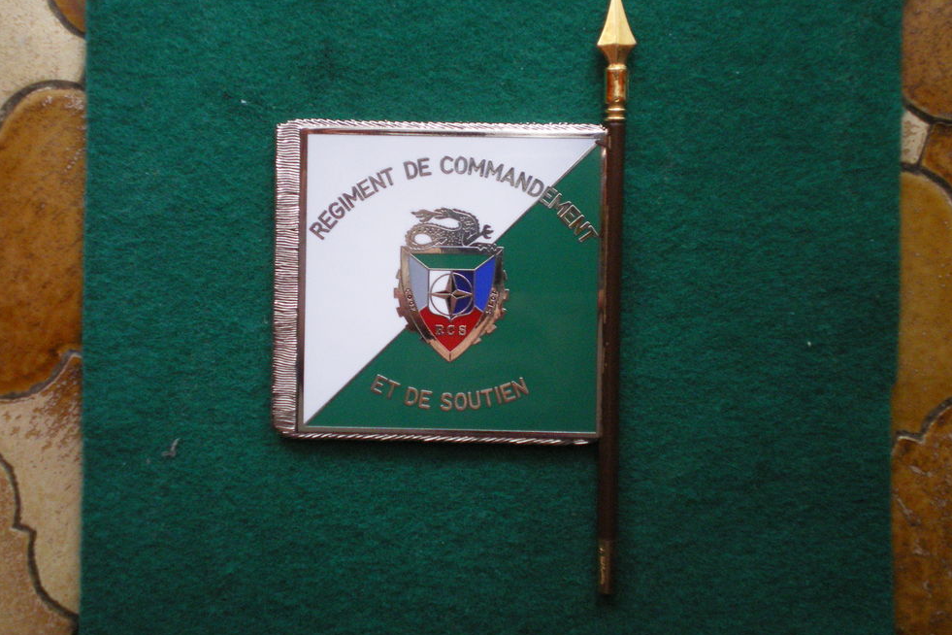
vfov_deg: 25.5
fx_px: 1401
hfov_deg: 37.5
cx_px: 468
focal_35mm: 53
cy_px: 283
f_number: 3.7
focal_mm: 8.4
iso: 400
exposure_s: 1/15
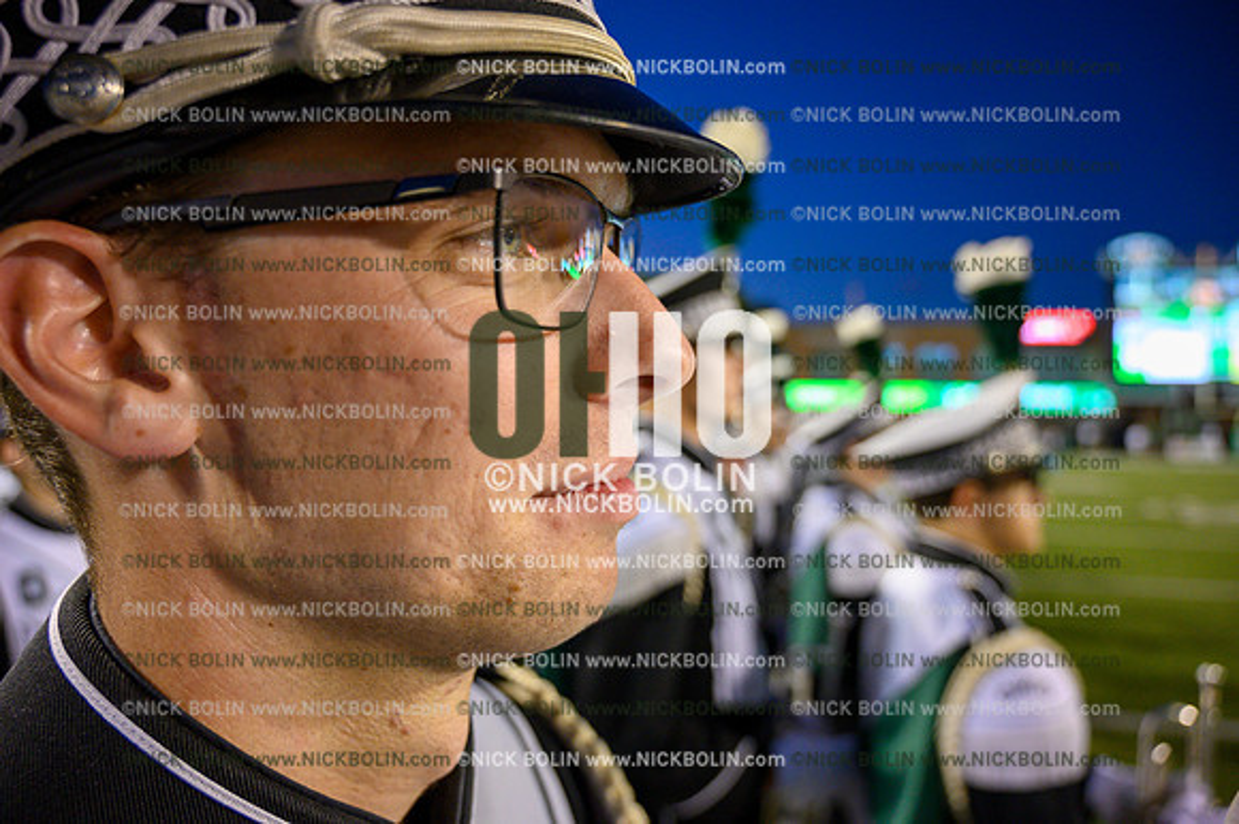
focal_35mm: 24
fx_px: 825
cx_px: 620
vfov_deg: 53.1
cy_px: 412
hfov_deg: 73.8
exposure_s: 1/200
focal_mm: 24
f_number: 4
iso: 2000
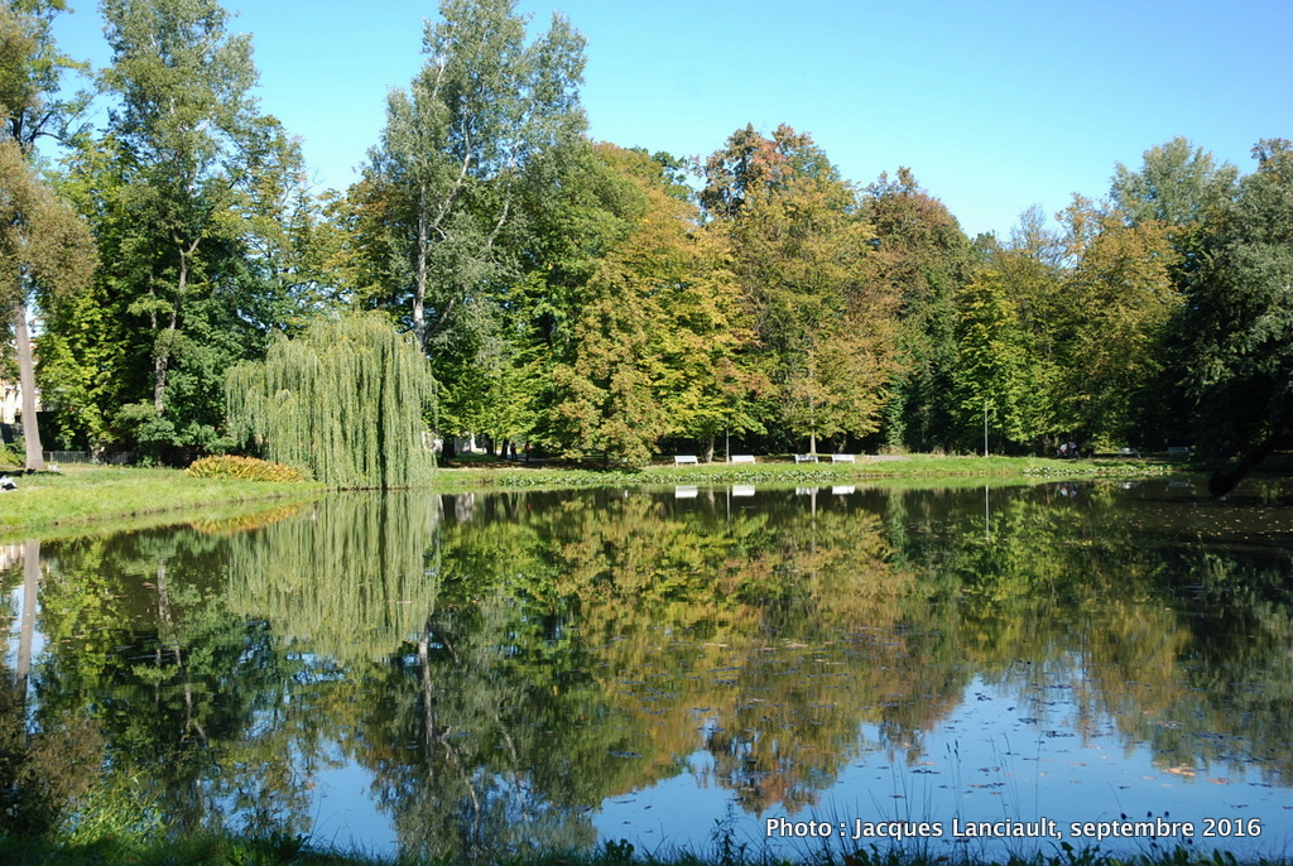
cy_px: 433
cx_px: 646
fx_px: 1565
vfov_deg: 30.9
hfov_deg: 44.9
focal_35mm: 44
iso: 100
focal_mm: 29
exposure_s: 1/160
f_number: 6.3
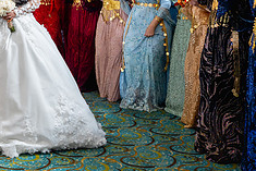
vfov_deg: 19.6
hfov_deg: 26.6
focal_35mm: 69
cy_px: 45
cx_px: -36
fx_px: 491
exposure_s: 1/160
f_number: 2.8
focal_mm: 28
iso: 800
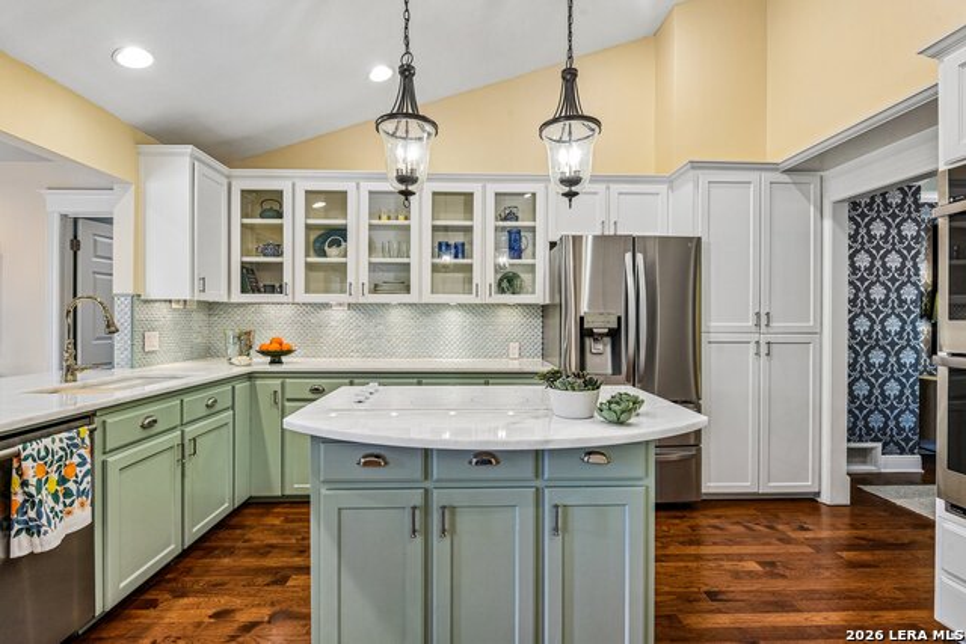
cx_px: 483
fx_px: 456
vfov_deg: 70.5
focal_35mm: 17
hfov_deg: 93.3
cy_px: 322
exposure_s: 1/15
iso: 640
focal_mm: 17
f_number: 8
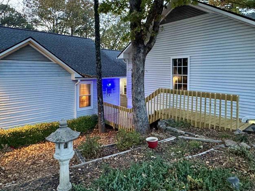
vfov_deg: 58.2
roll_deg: -0.5
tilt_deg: -1.2
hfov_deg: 73.6
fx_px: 169
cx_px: 111
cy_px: 72
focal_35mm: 23
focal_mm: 2.22
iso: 1000
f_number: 2.2
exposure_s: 1/60
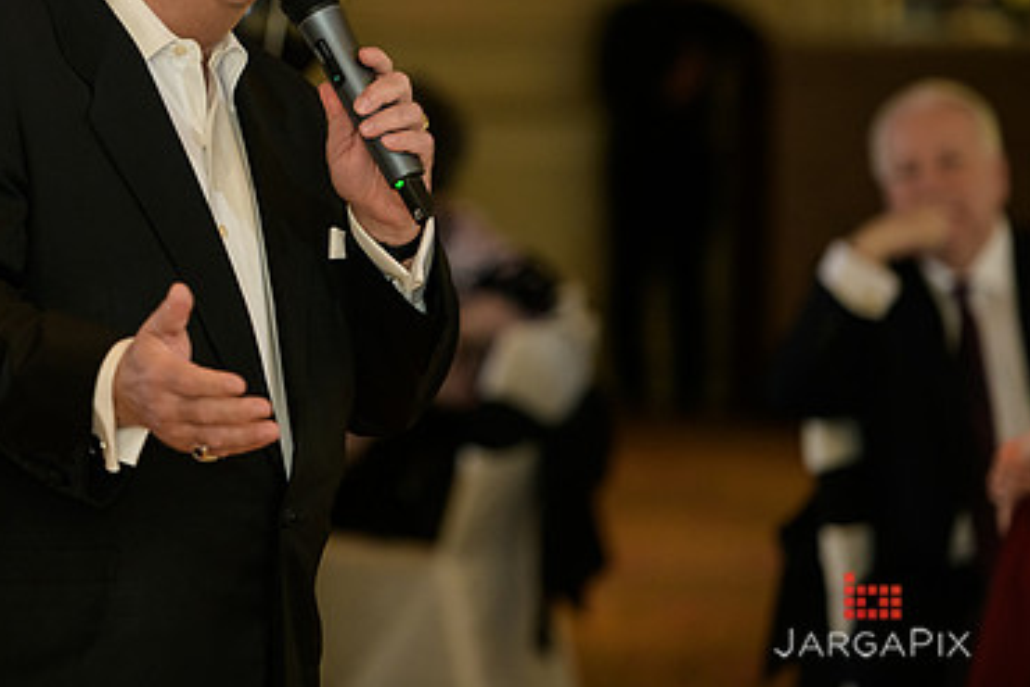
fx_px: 6955
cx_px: 234
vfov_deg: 5.7
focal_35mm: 243
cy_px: 179
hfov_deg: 8.5
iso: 1600
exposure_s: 1/125
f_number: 3.2
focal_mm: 155
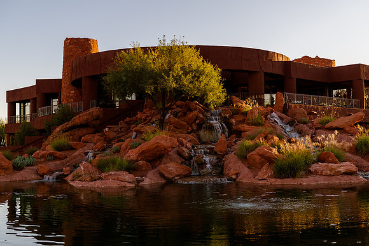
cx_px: 184
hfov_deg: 39.6
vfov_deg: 27.0
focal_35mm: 50
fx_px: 512
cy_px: 123
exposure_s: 1/640
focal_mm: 48
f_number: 3.5
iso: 200
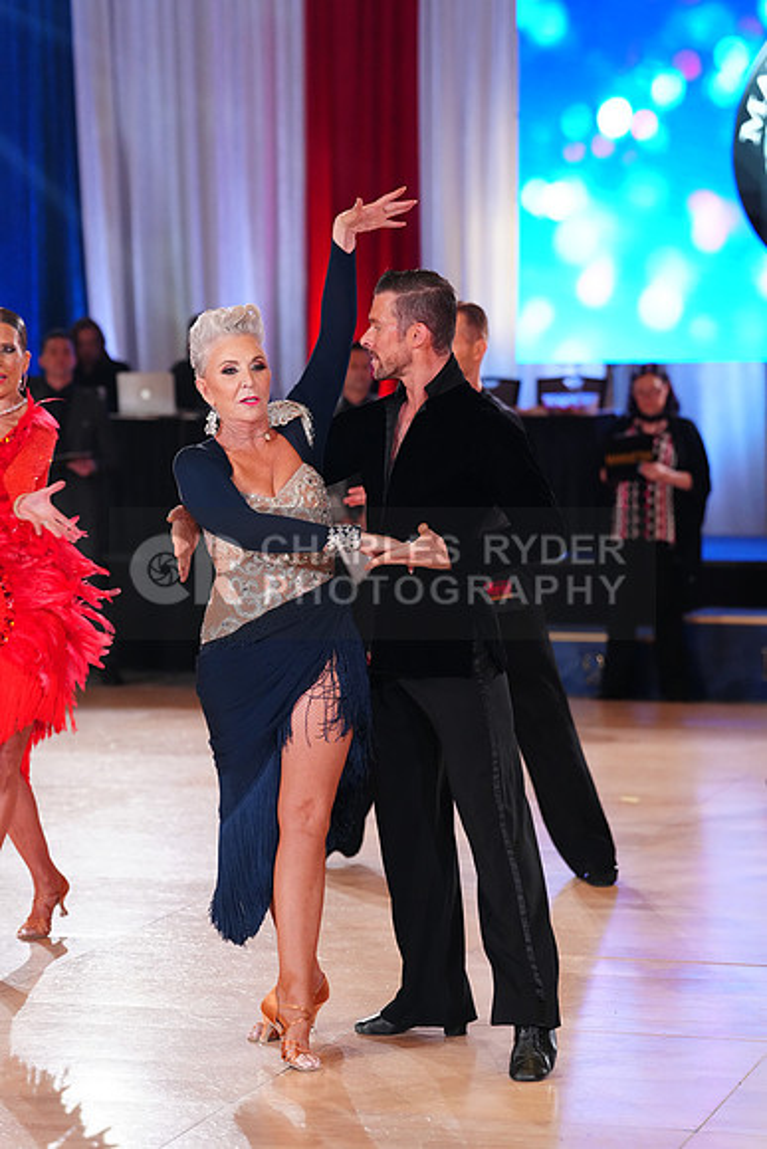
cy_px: 574
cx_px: 384
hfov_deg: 13.3
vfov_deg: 19.8
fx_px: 3289
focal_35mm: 103
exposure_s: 1/640
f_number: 3.2
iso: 3200
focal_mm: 103
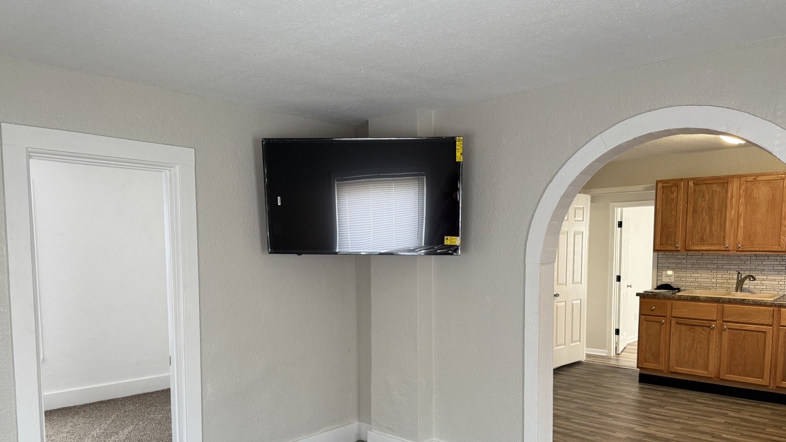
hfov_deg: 69.9
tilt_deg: -7.5
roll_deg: +0.2
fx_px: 563
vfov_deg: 42.3
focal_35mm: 27
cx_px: 403
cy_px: 295
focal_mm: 6.76
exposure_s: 1/60
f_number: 1.78
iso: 160
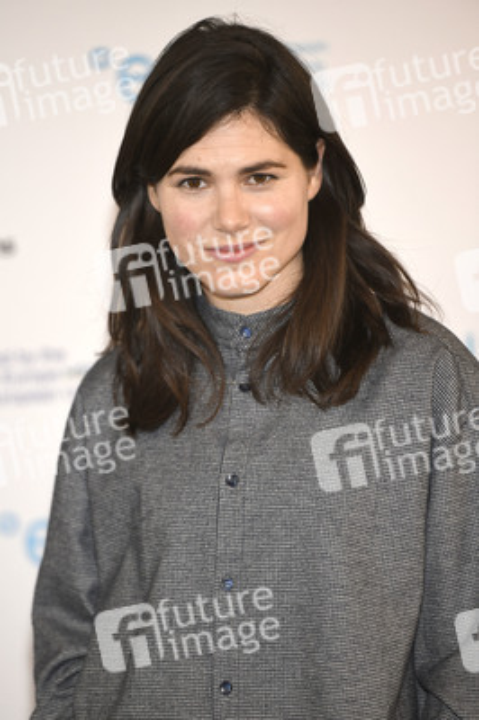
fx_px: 3998
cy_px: 360
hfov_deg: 6.9
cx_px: 240
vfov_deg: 10.3
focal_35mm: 200
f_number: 3.2
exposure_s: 1/250
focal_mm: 200
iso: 800
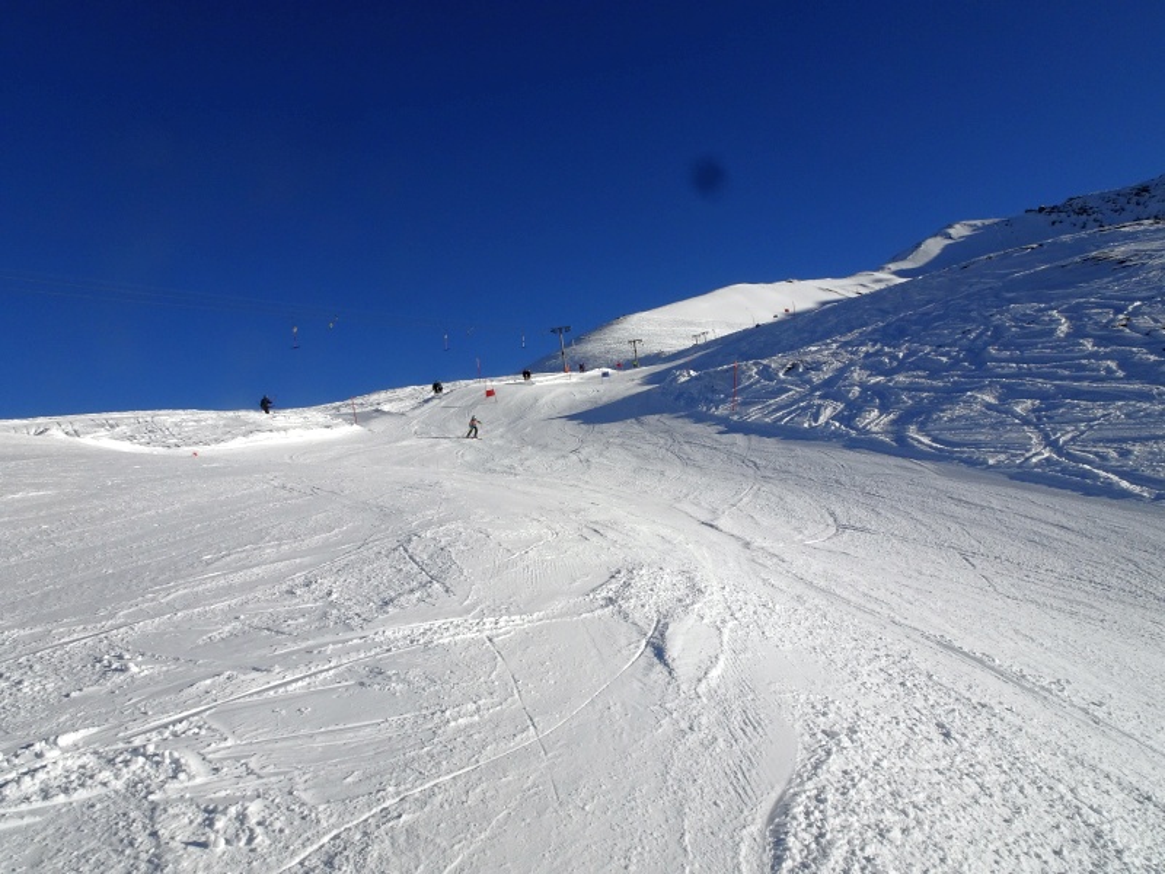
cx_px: 582
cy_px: 437
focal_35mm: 24
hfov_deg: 71.6
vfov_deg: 56.8
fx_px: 808
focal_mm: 4.1
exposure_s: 1/800
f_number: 6.3
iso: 80
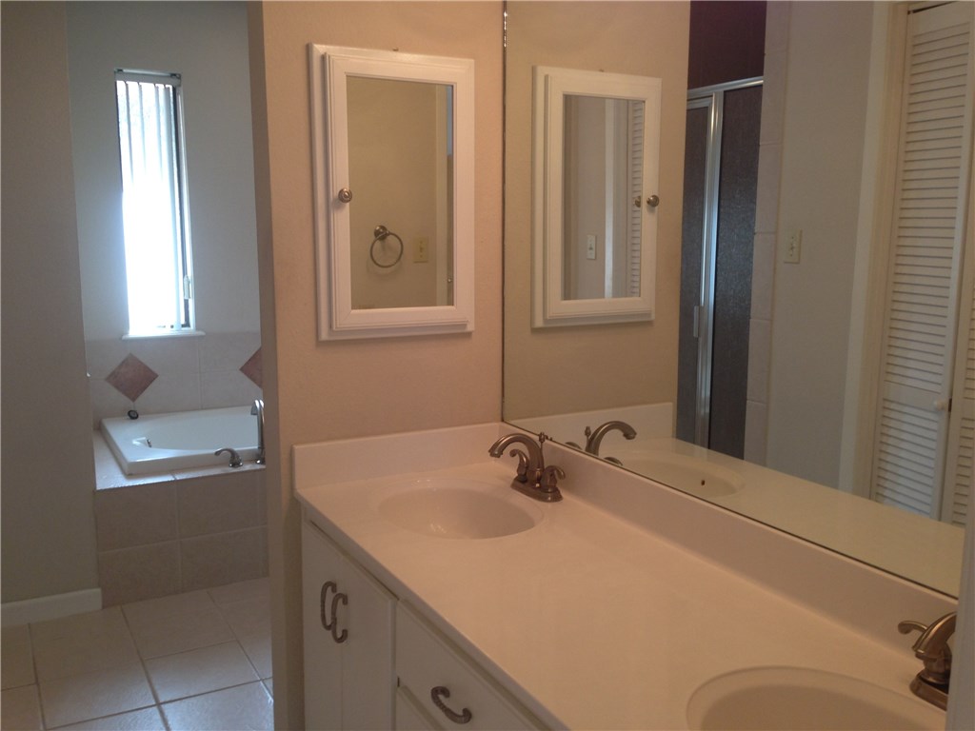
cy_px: 366
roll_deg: -0.3
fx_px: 929
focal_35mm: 33
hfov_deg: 55.4
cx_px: 488
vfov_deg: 42.9
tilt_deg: -8.6
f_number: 2.4
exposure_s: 1/20
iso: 64
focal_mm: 4.12
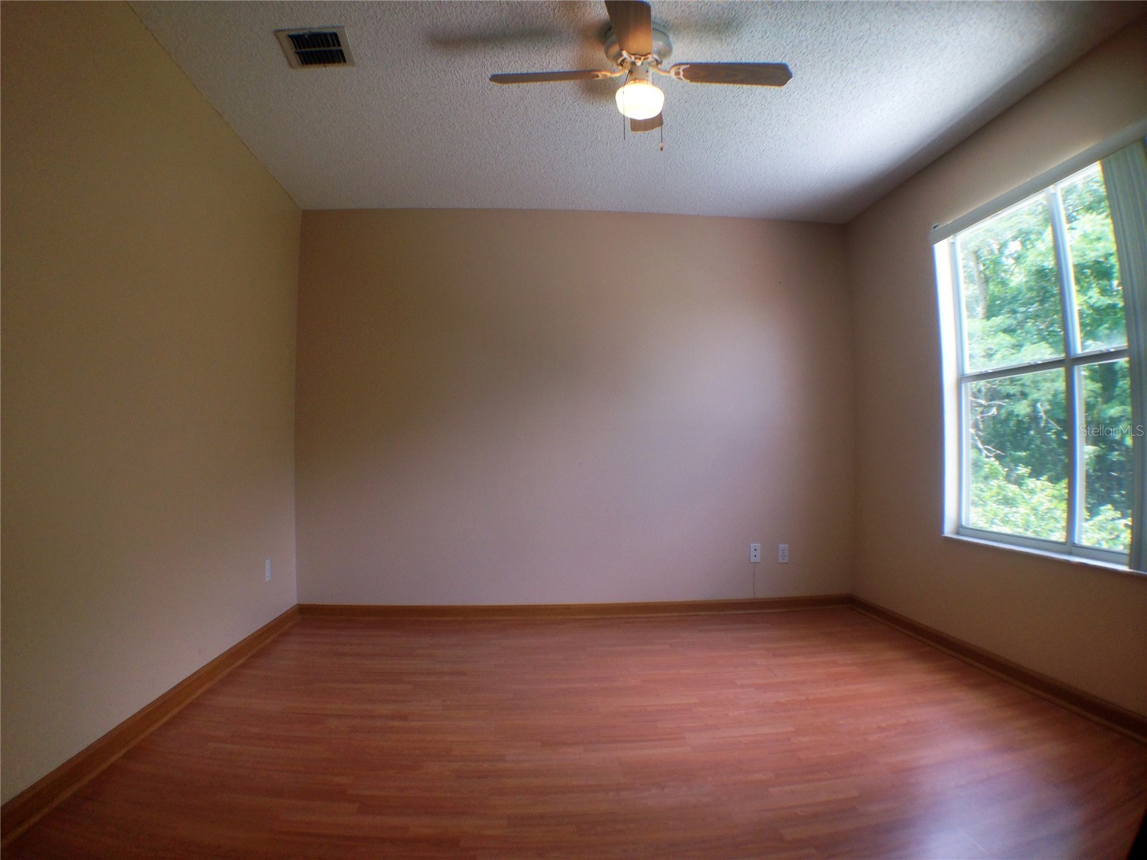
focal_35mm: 33
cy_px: 430
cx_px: 574
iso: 50
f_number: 2.4
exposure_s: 1/198
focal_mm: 4.12
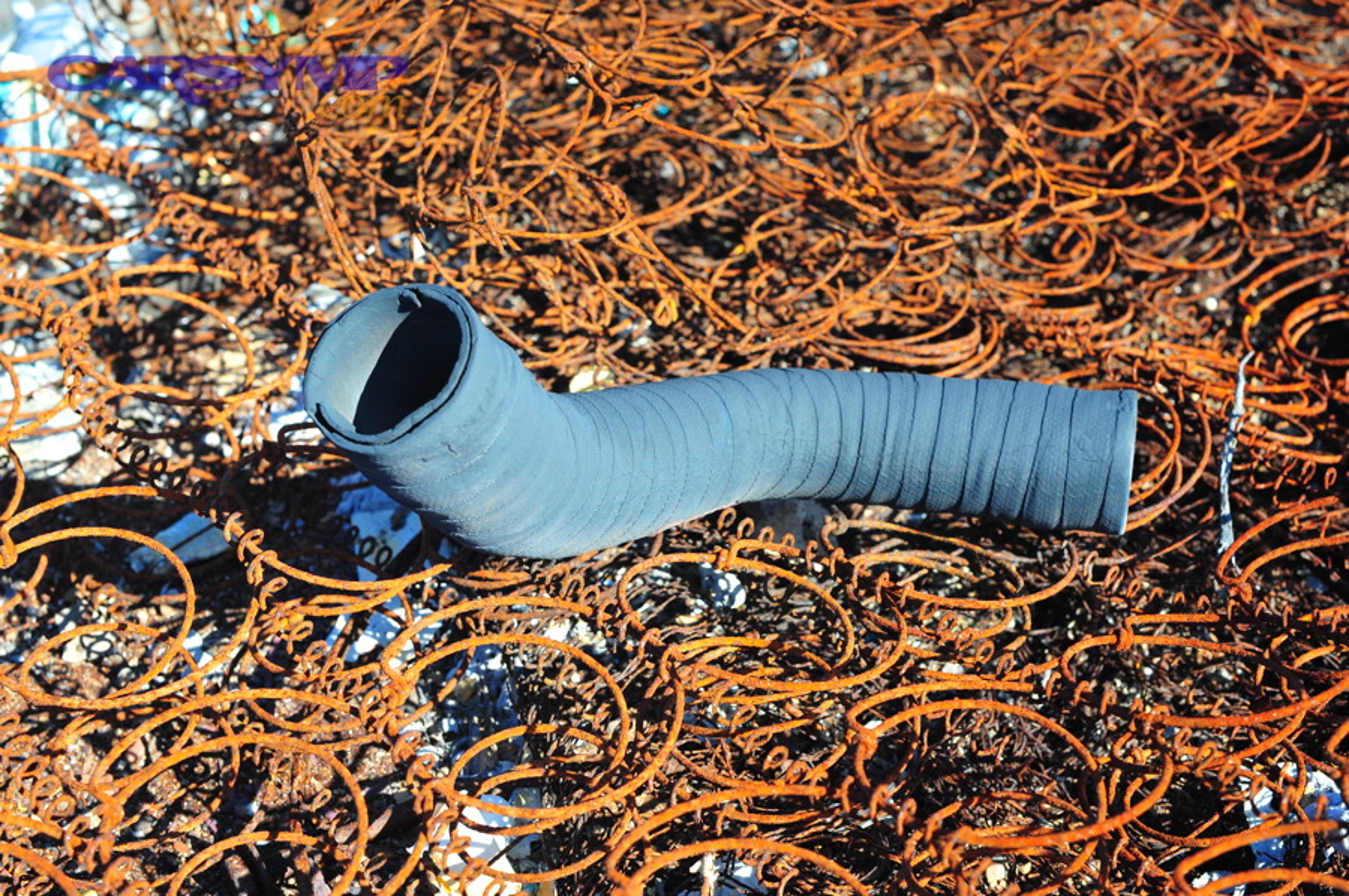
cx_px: 674
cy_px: 448
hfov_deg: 39.6
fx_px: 1872
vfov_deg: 26.9
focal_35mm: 50
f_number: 8
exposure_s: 1/250
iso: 400
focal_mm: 50
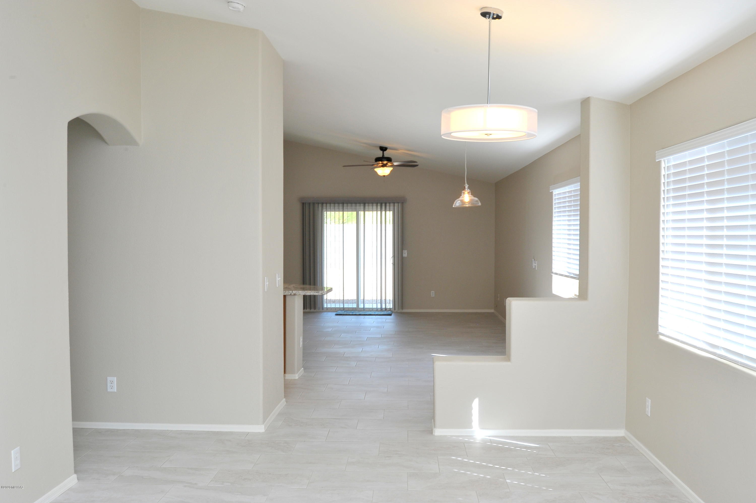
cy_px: 252
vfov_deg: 41.1
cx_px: 378
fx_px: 672
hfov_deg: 58.7
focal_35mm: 32
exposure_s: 1/30
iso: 640
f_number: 11
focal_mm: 32
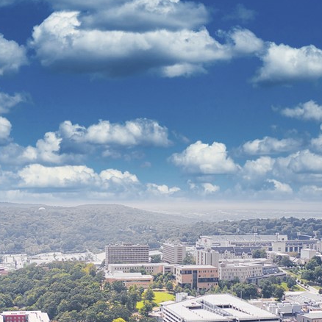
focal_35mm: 59
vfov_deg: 28.8
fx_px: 621
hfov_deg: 29.0
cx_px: 121
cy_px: 222
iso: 100
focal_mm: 10.26
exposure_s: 1/50
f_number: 2.8
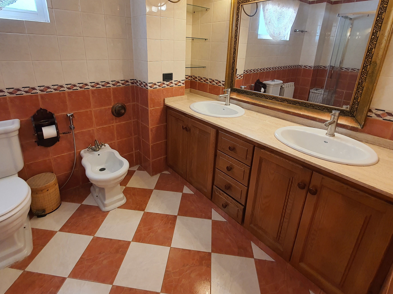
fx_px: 193
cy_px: 115
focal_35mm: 17
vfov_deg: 73.8
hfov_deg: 91.0
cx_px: 189
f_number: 2.2
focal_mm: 1.8
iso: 125
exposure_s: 1/50
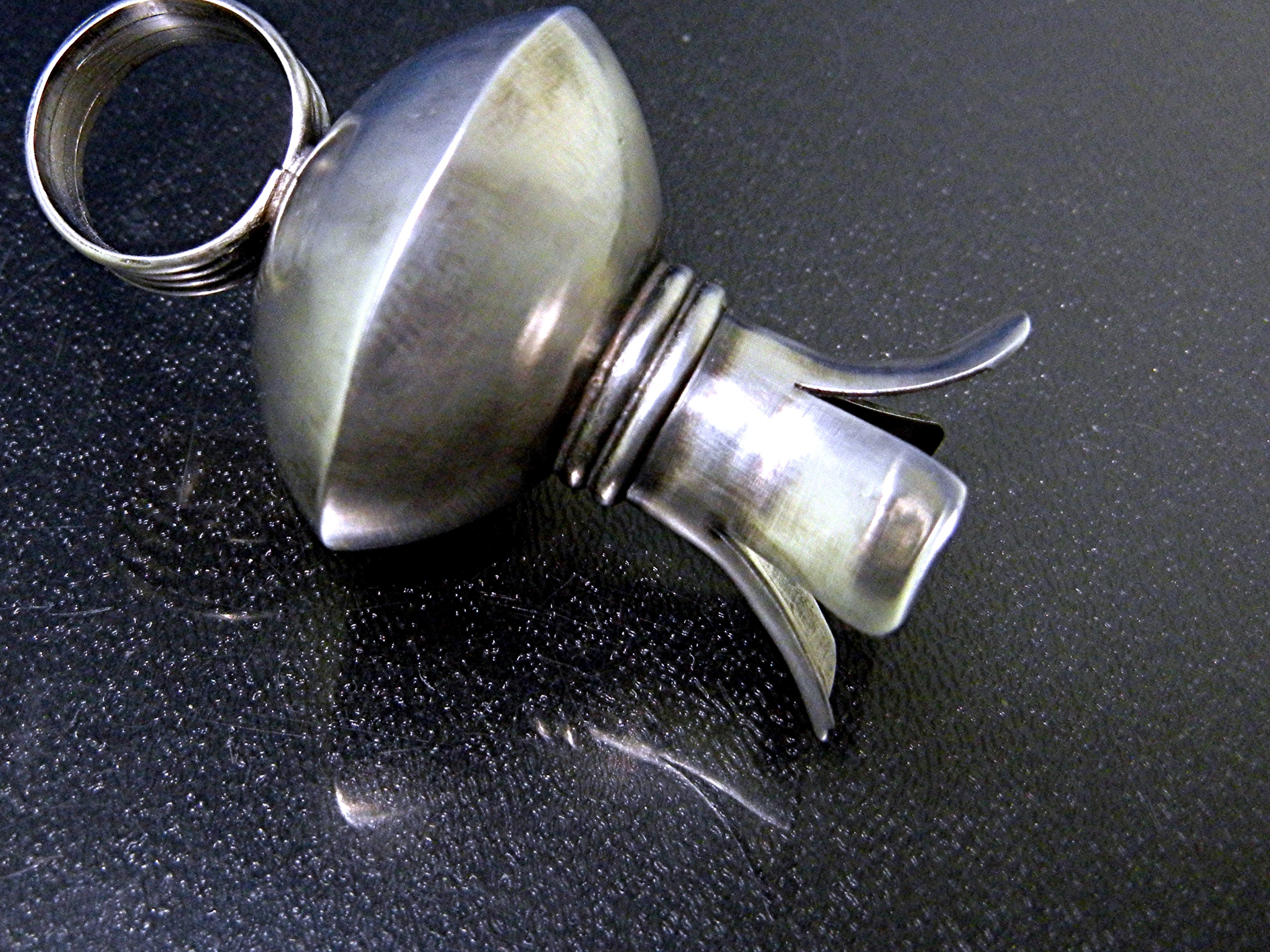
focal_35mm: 46
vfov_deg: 31.4
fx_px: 1687
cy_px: 360
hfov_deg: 40.9
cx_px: 465
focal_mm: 6.2
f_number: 7.2
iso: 564
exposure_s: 1/30
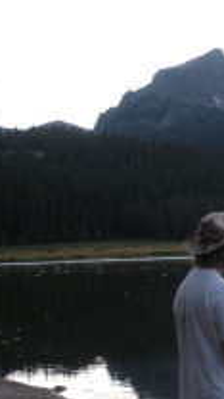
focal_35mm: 86
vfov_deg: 24.5
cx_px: 331
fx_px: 908
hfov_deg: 13.3
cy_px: 297
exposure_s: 1/55.6
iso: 190
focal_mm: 6.3
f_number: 3.5
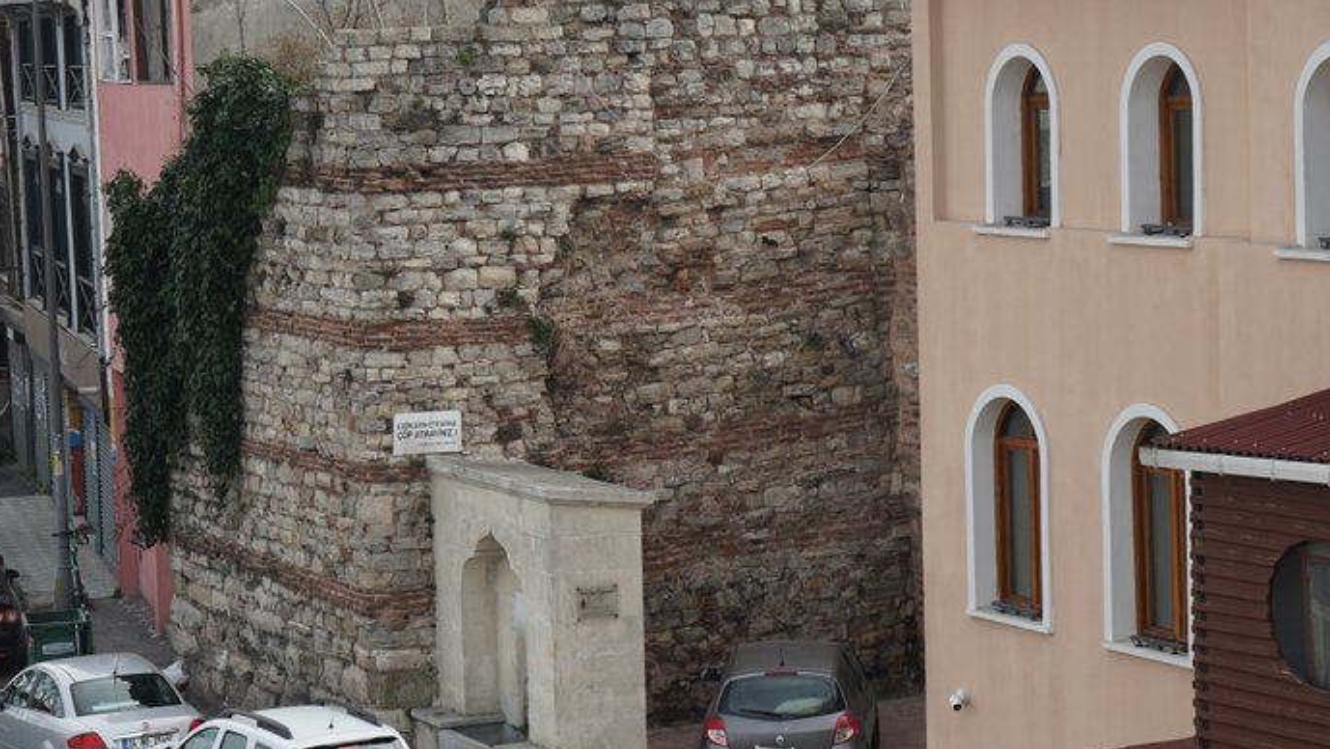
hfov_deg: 20.5
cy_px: 340
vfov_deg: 11.7
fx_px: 3669
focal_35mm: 104
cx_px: 604
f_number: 8
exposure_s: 1/125
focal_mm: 57
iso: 100
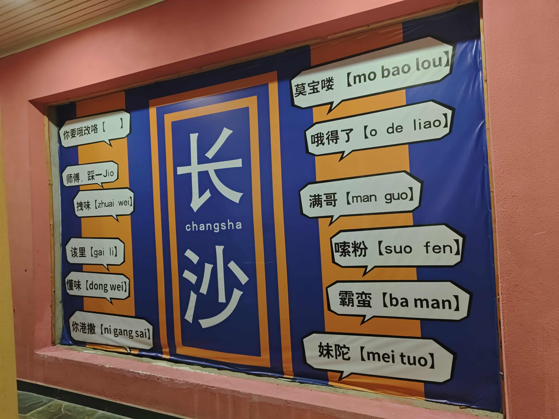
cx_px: 280
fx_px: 371
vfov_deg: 58.9
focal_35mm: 23
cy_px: 210
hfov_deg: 73.9
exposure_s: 1/33.3
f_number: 1.88
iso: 1219
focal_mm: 5.56
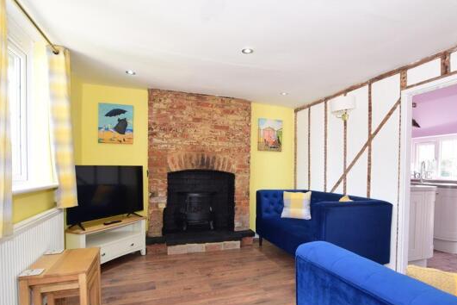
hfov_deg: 79.8
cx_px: 263
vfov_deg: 58.5
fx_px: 270
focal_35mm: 21
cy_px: 174
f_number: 8
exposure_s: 1/20
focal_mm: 11.5
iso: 400
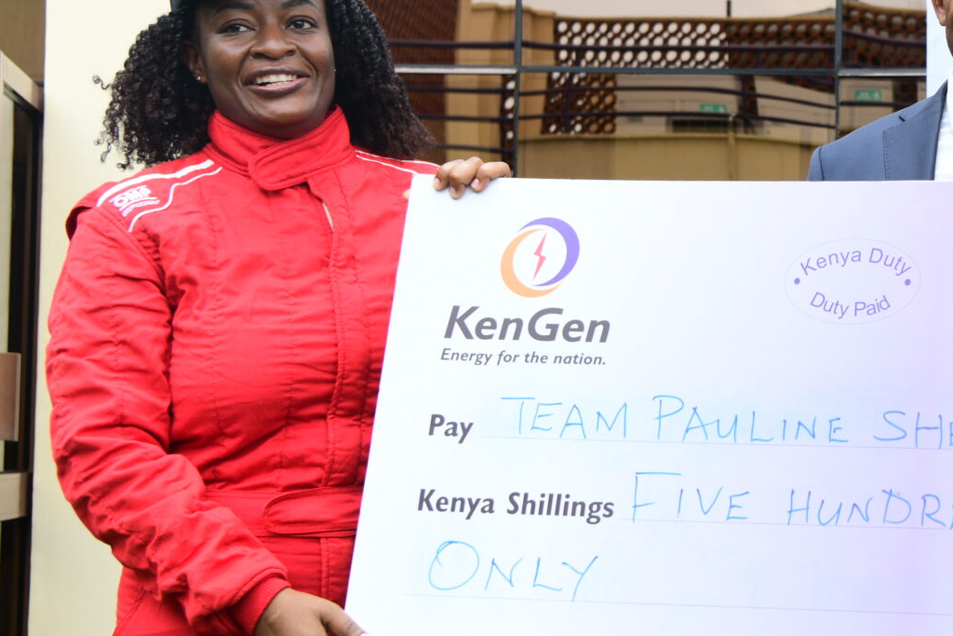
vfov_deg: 13.7
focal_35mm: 100
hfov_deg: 19.4
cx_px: 1098
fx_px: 2647
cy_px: 341
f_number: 6.3
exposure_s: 1/160
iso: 100
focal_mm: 40
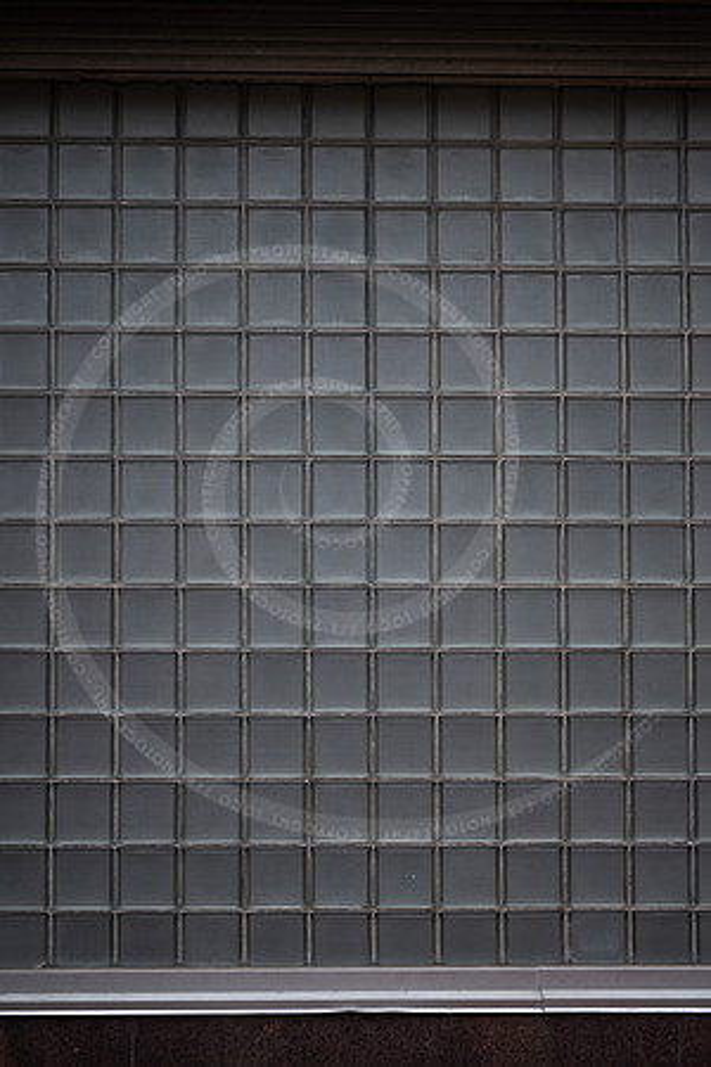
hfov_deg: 27.0
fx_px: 1481
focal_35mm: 50
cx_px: 356
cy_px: 534
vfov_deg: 39.6
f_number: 1.2
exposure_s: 1/640
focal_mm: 50
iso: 250
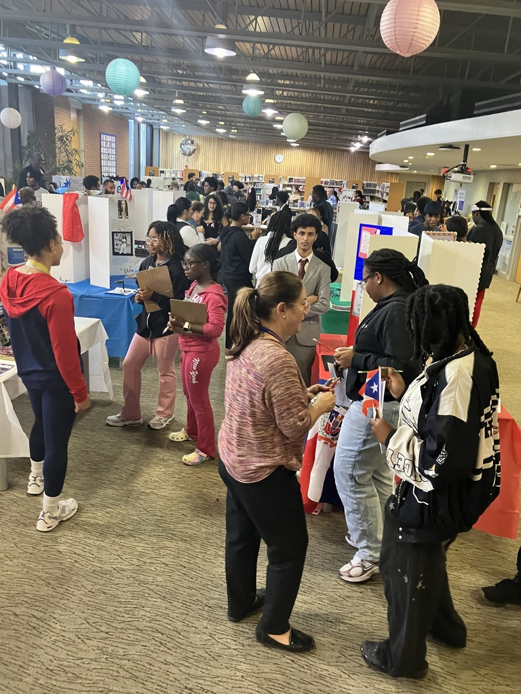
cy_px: 347
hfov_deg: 49.7
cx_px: 260
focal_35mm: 28
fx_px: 562
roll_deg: -4.7
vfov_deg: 63.4
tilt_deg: -15.4
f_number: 1.8
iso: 320
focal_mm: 3.99
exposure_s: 1/60
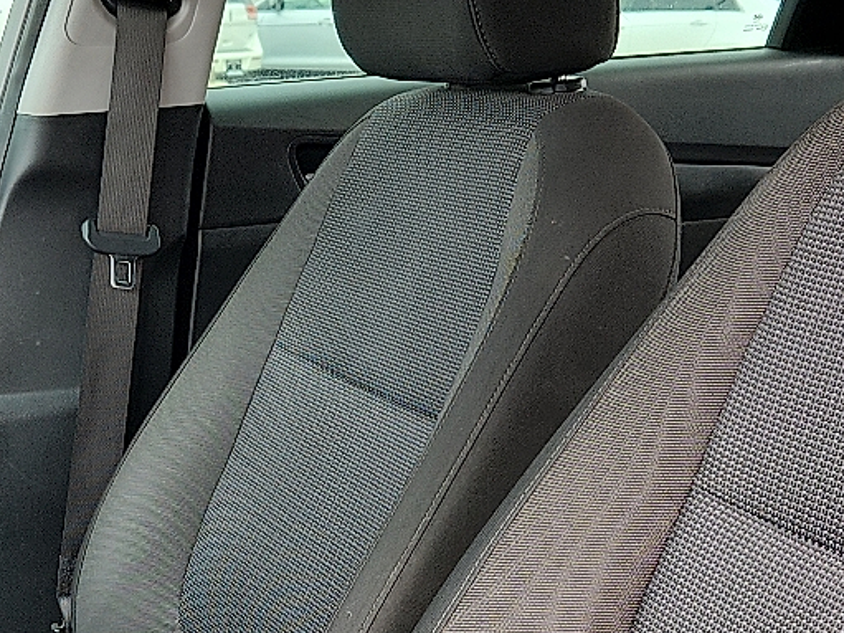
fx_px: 1755
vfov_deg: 20.4
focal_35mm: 72
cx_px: 238
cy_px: 321
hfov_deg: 26.8
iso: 50
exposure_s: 1/204
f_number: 1.8
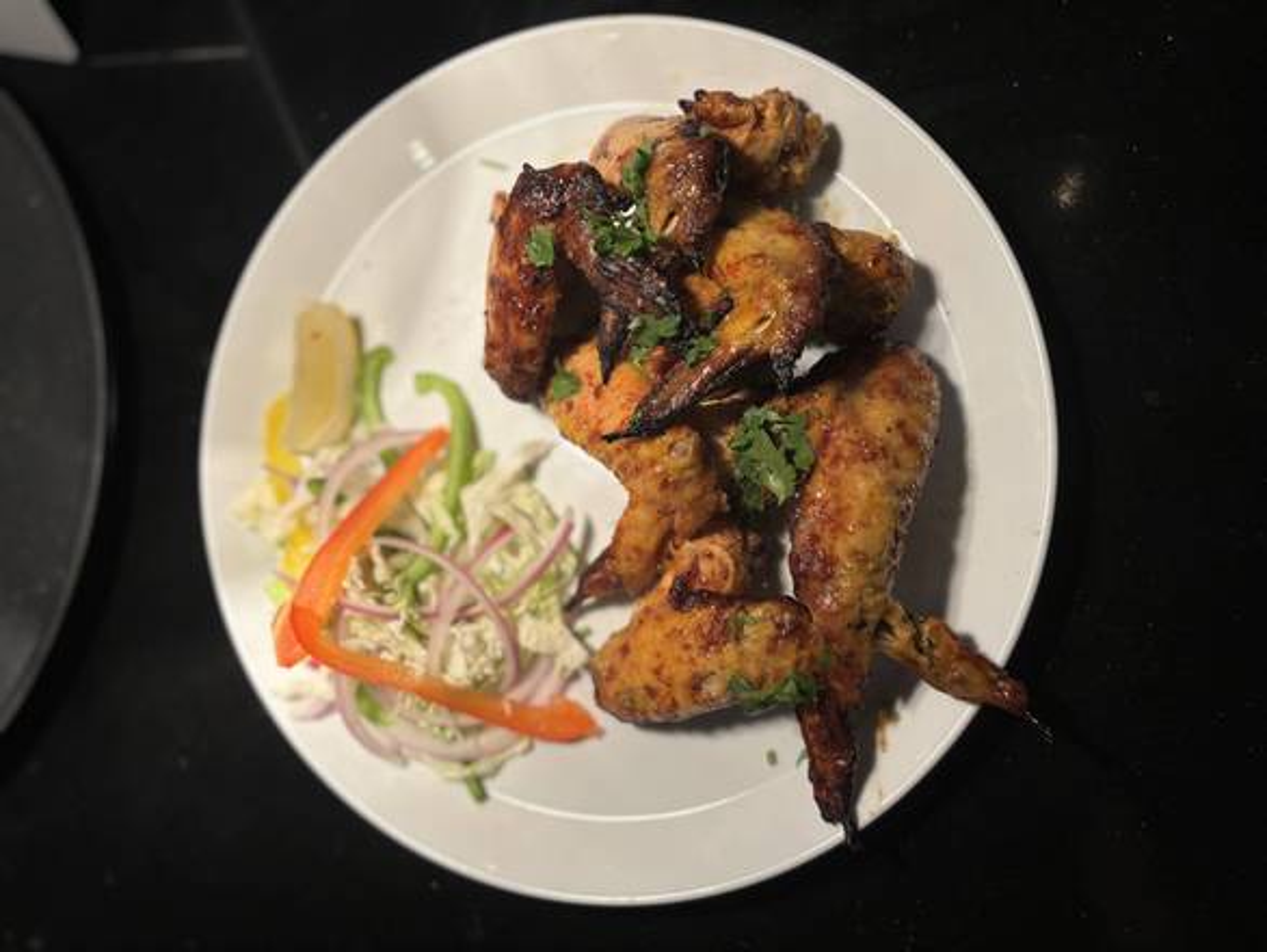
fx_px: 952
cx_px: 634
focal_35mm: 26
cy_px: 476
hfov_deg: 67.3
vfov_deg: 53.1
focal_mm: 5.96
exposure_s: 1/233
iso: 40
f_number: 1.6
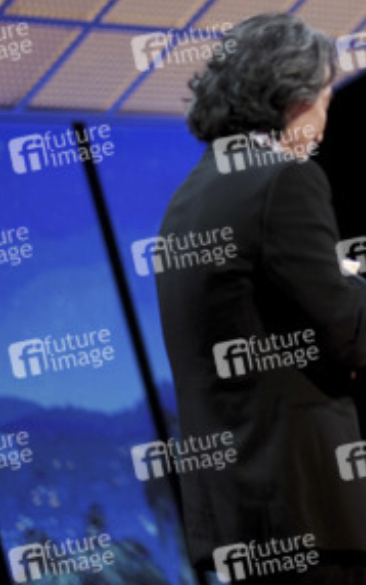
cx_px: 416
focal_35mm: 135
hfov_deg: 9.6
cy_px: 303
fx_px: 2152
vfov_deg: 15.5
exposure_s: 1/640
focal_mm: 56
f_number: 1.2
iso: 1000
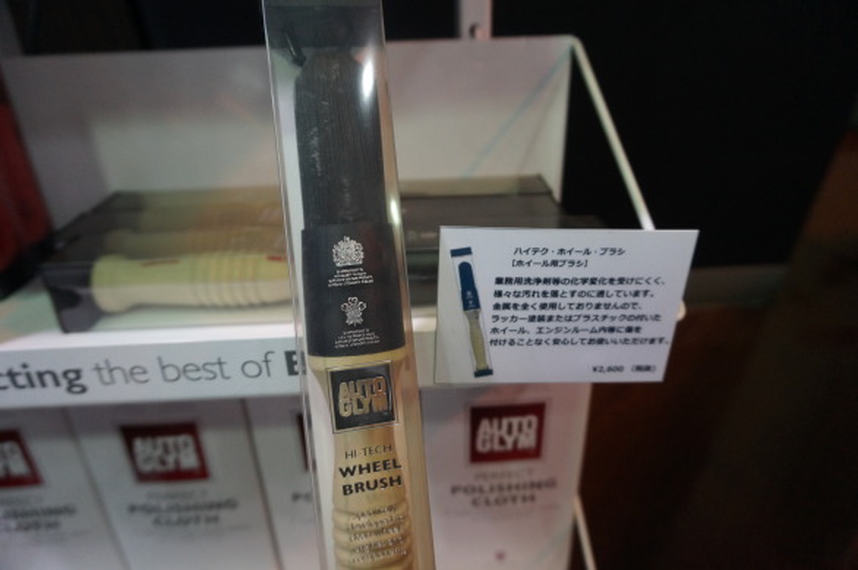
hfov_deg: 73.8
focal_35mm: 24
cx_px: 429
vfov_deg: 53.0
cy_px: 285
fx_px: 571
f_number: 4
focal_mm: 16
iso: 1600
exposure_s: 1/160
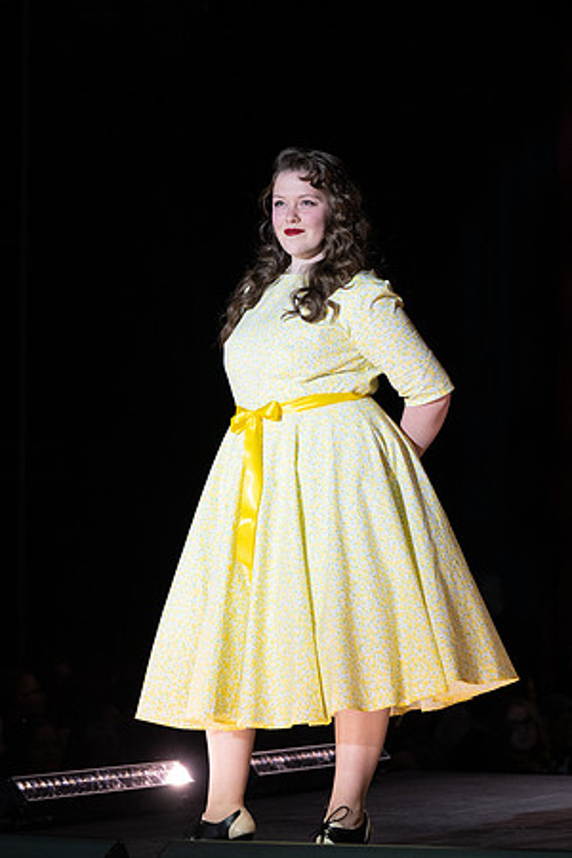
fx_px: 3506
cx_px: 272
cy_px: 430
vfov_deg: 14.0
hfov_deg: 9.3
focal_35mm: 147
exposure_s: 1/500
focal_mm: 80
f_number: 3.5
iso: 800
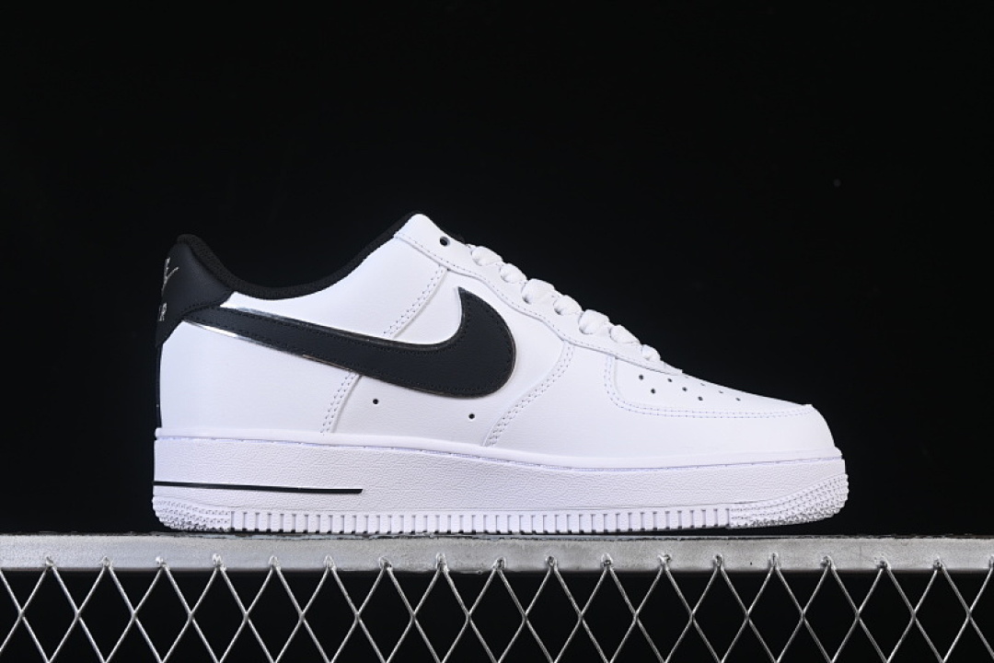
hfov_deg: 27.0
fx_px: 2071
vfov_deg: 18.2
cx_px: 497
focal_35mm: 75
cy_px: 332
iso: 160
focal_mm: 50
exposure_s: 1/100
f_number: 8
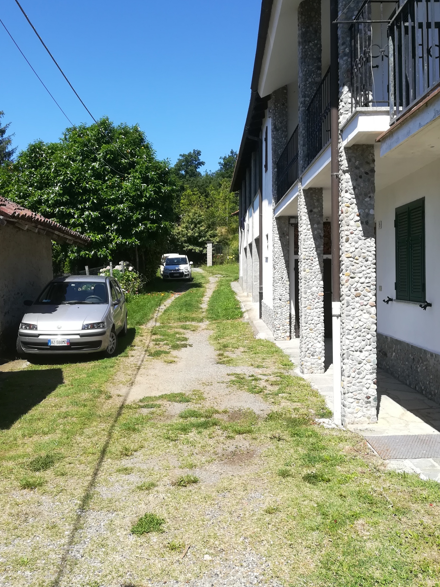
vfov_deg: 59.9
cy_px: 272
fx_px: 508
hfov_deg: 46.8
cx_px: 203
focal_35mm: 30
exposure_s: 1/710
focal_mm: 3.83
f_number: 2.2
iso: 50
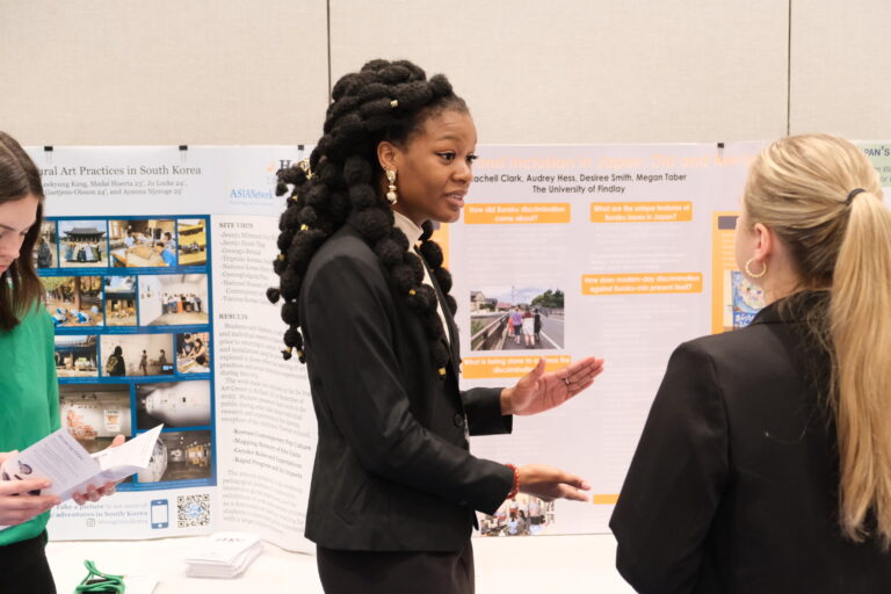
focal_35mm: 51
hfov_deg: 38.9
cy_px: 297
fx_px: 1262
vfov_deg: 26.5
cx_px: 446
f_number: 3.6
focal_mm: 34.3
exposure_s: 1/40
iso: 3200
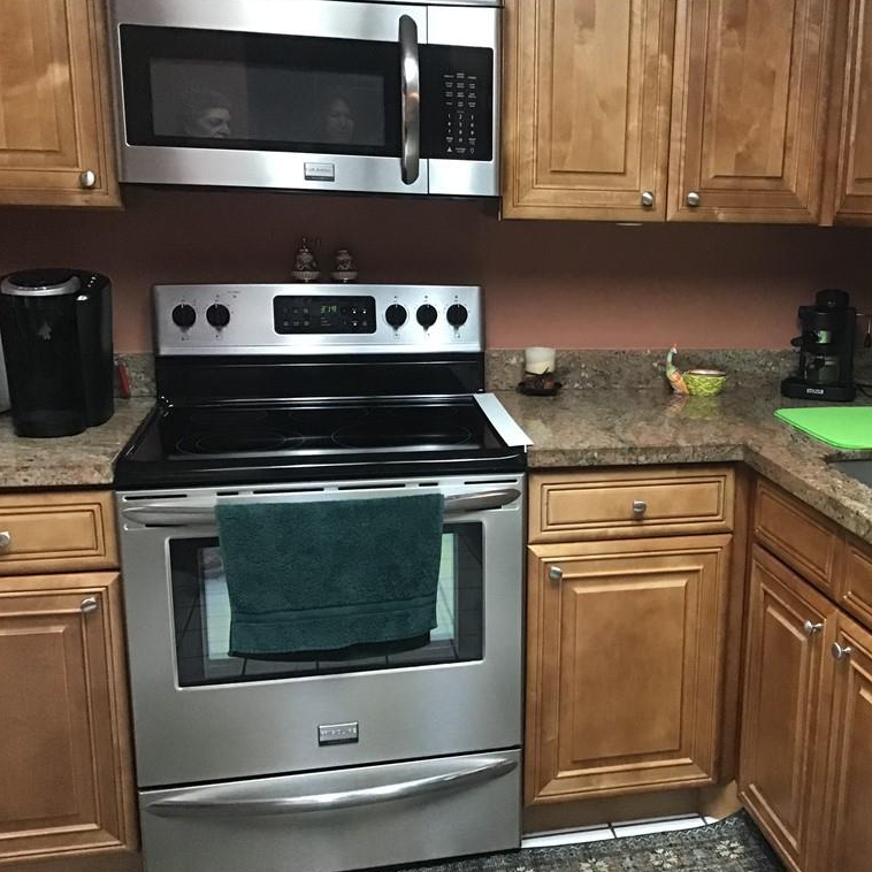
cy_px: 435
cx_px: 579
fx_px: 1054
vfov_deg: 44.9
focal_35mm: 37
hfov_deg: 44.3
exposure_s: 1/15
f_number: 2.4
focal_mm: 3.3
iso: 200
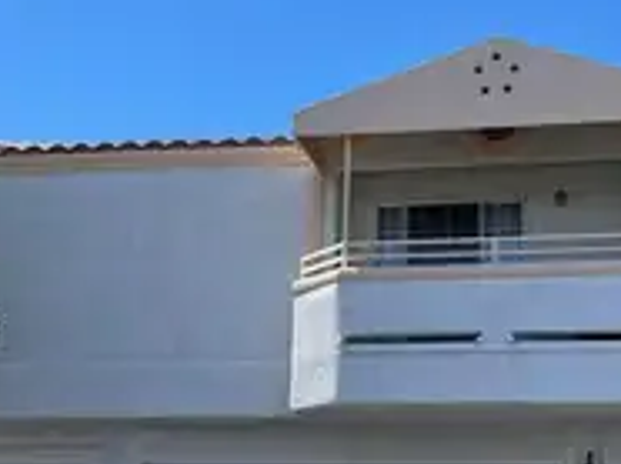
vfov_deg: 25.9
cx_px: 367
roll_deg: -1.5
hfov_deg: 34.3
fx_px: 1003
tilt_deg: +12.3
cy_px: 307
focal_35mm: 56
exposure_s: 1/2597
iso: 32
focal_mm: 5.1
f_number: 1.6
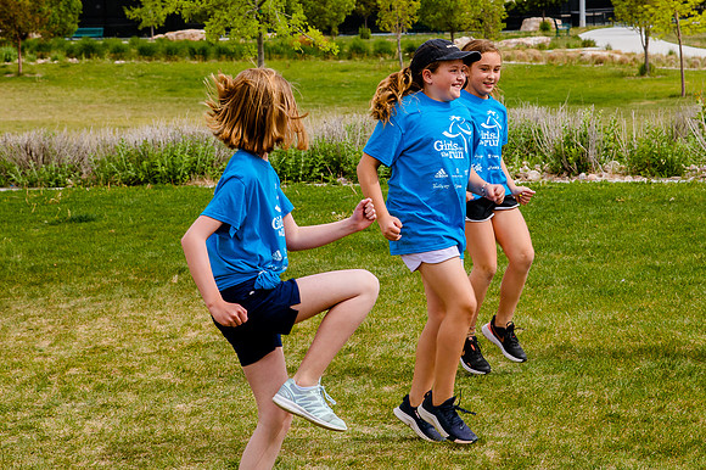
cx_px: 443
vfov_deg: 11.7
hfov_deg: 17.5
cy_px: 145
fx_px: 2294
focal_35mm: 117
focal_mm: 82
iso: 200
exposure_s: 1/400
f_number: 9
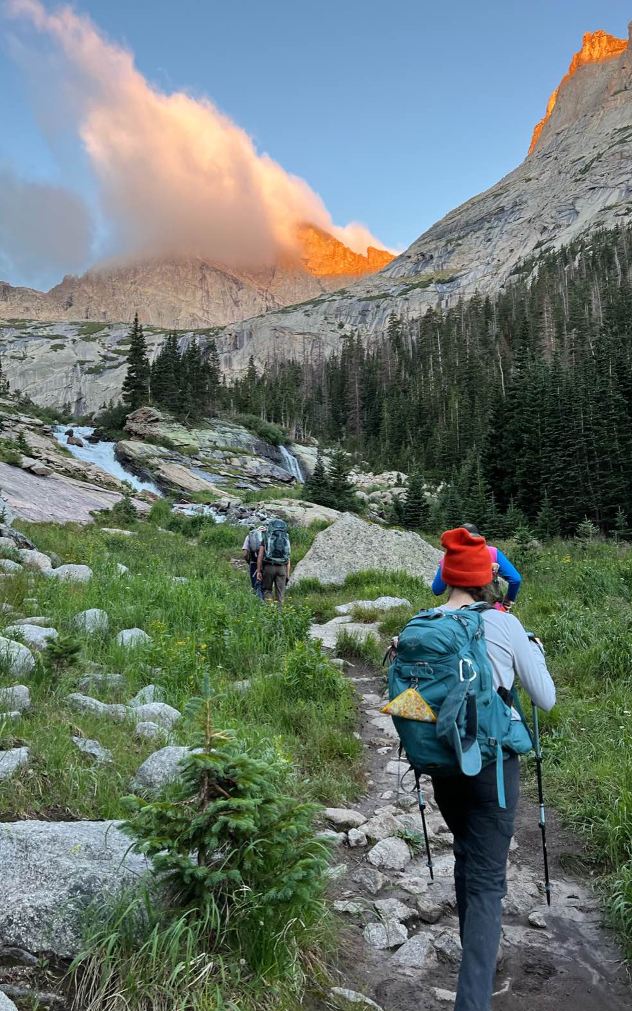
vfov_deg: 66.5
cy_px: 504
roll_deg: +3.2
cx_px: 282
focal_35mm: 28
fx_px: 771
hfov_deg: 44.5
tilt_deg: +4.2
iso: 64
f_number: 1.5
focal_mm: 5.7
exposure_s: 1/121
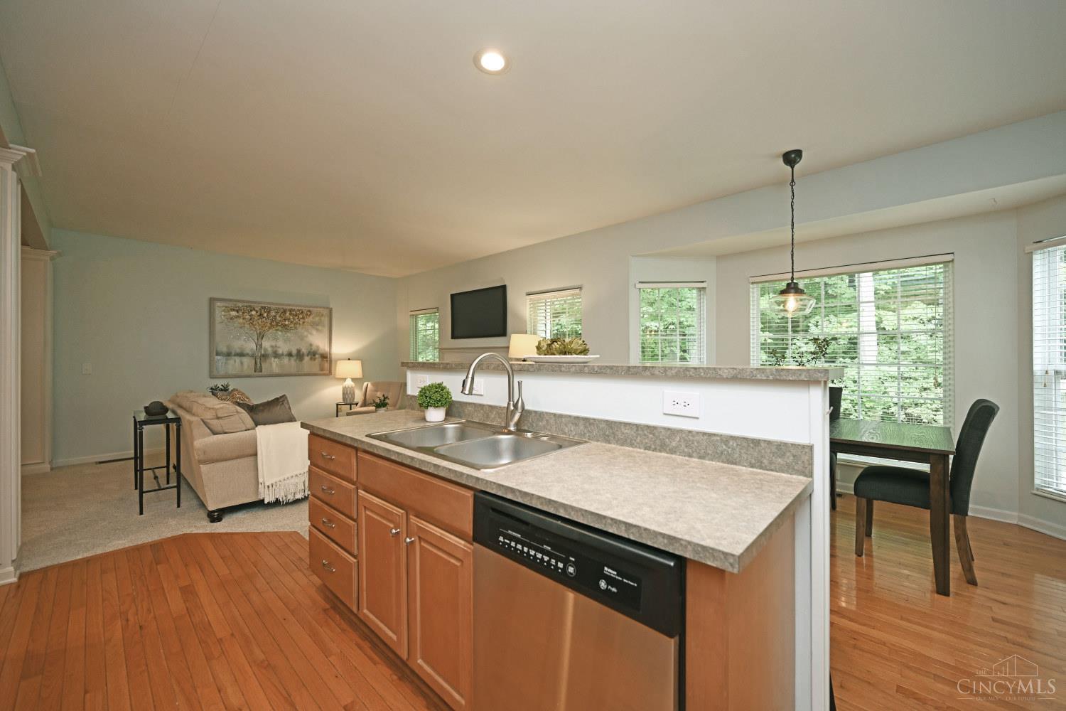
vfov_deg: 81.2
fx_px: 415
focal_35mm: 14
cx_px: 533
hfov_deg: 104.3
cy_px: 356
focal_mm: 14
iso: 500
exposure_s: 1/60
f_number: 4
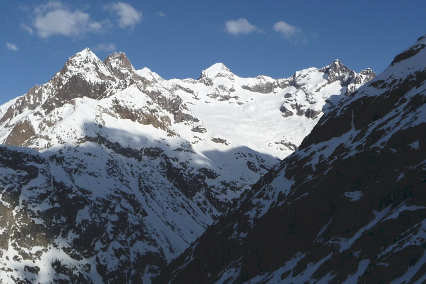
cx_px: 211
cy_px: 160
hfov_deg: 39.6
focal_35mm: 50
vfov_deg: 27.0
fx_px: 592
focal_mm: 4.7
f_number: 8
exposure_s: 1/500
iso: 100
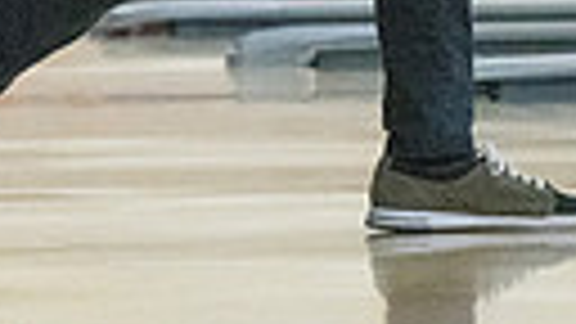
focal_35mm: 592
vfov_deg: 2.0
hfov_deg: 3.6
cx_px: 333
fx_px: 9042
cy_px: -430
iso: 10000
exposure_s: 1/1000
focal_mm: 125
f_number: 4
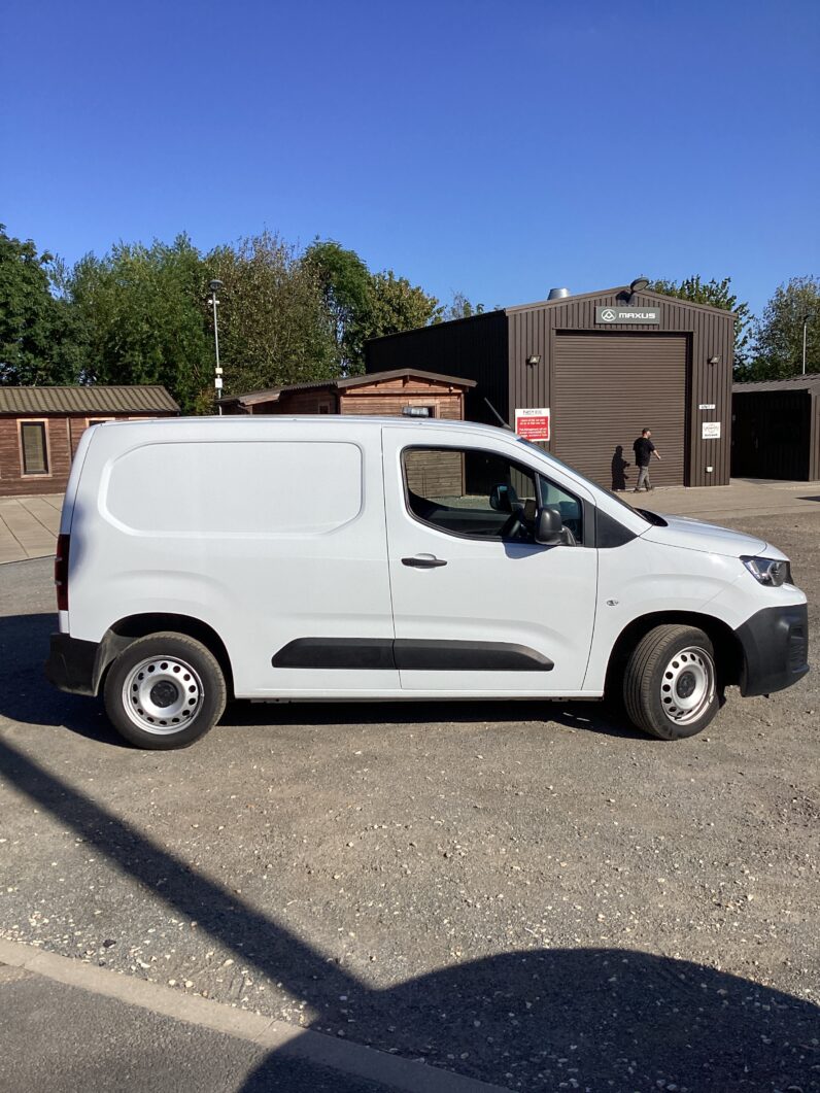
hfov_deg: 45.5
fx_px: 979
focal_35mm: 31
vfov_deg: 58.3
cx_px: 410
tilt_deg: -6.3
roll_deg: +0.4
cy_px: 546
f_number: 2.4
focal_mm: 3.3
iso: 25
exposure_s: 1/2146
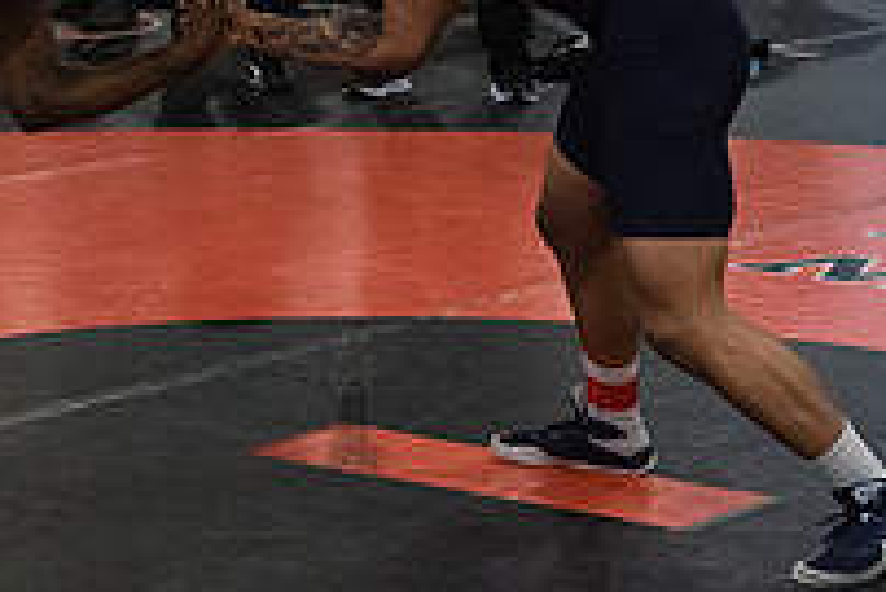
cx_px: 351
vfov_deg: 9.2
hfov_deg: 13.8
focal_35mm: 149
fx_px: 3670
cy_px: -29
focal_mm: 52
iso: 8000
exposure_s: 1/640
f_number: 3.2
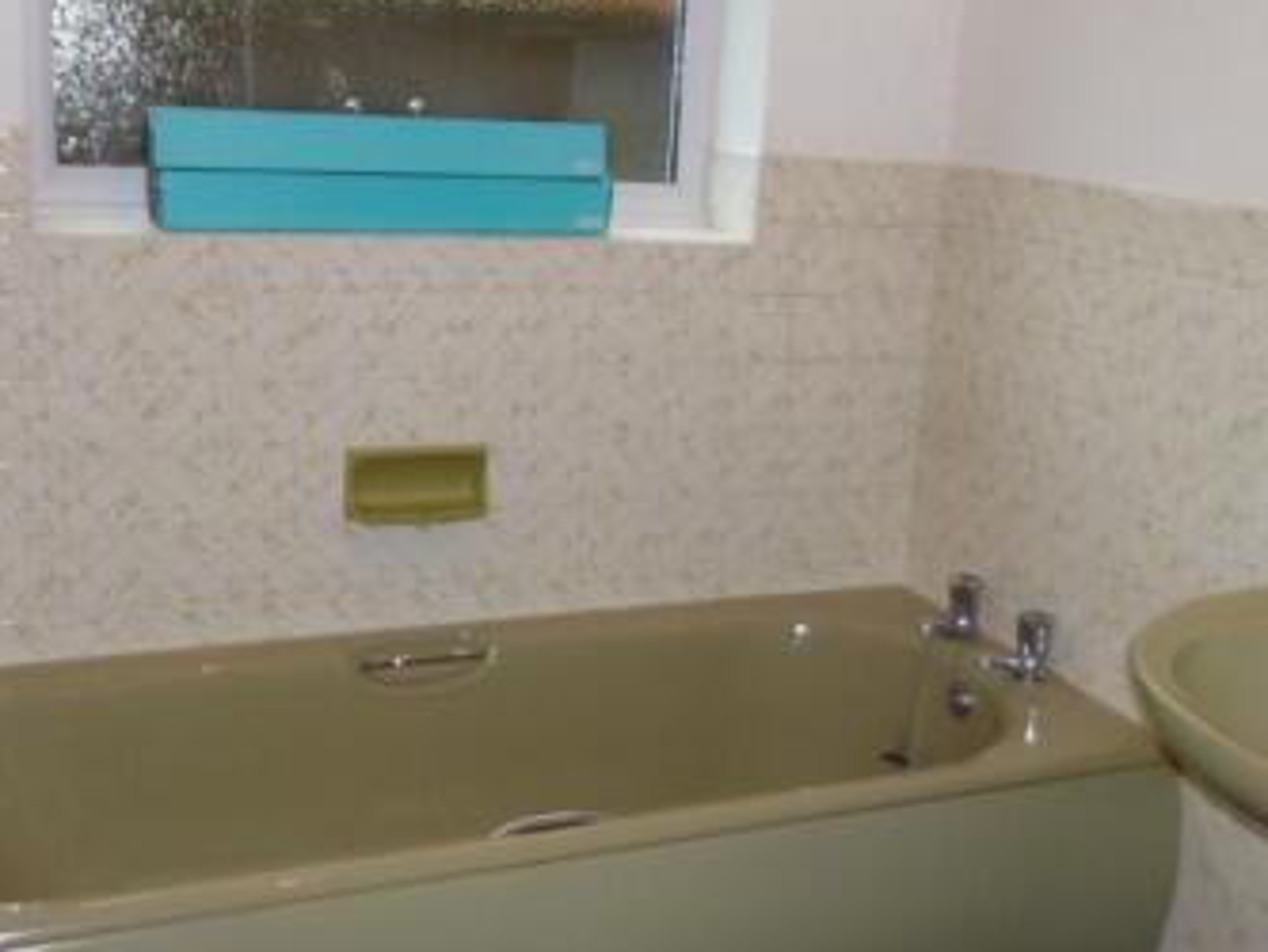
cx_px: 733
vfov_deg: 34.4
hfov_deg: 44.6
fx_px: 1539
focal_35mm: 42
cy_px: 451
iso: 125
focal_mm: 4.3
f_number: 2.5
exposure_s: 1/60
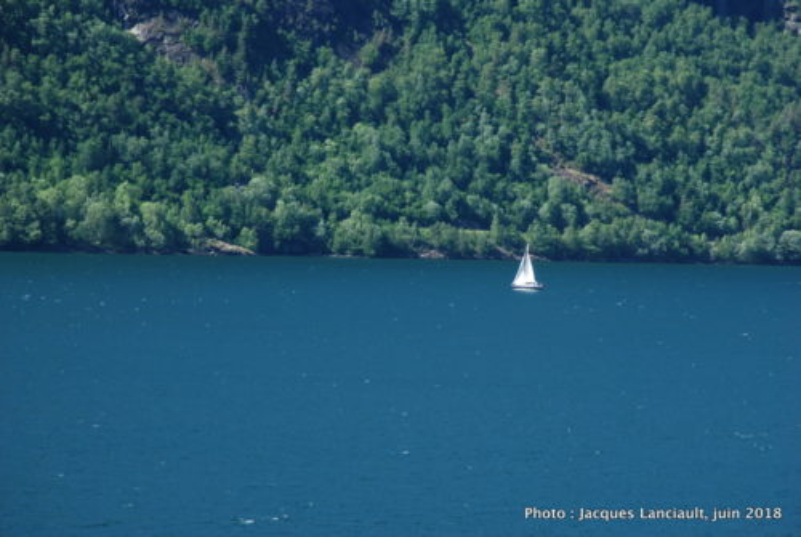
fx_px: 4011
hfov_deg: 11.4
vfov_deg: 7.7
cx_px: 400
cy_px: 268
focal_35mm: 180
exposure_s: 1/200
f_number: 5.3
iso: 100
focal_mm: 120
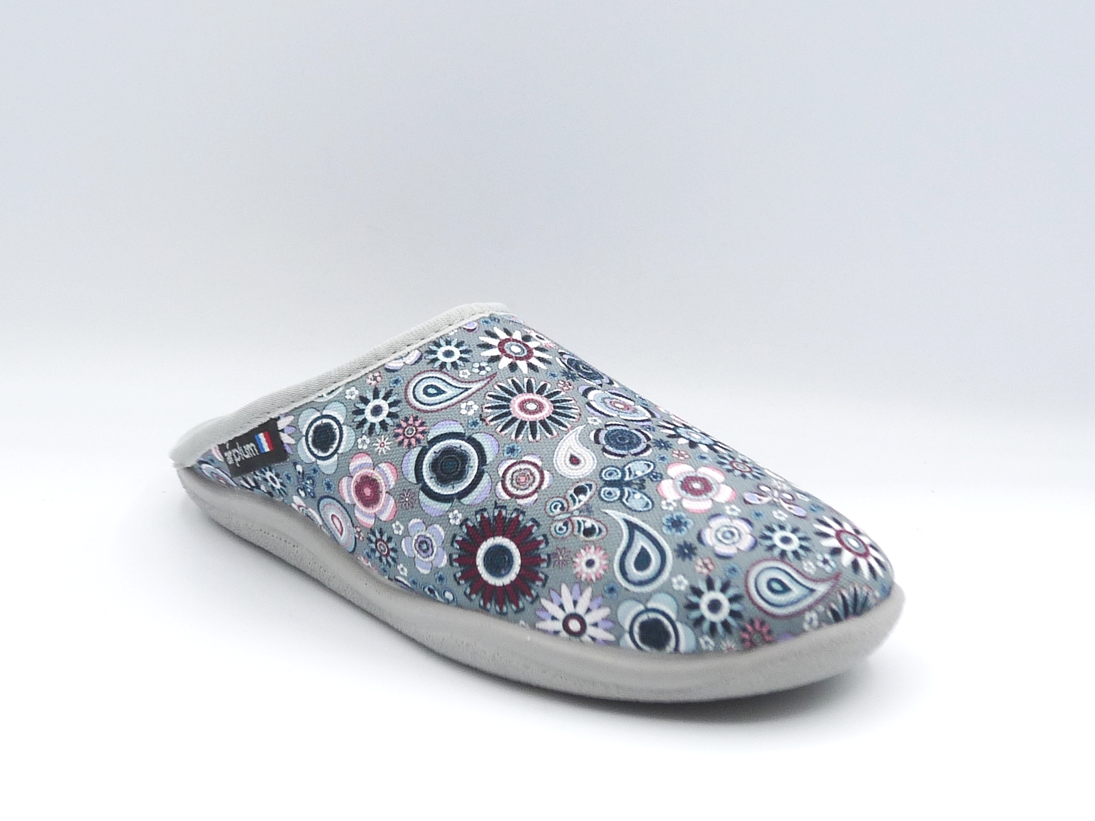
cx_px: 548
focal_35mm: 49
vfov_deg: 29.7
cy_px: 410
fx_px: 1550
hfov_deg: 38.9
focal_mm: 4.8
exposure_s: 1/160
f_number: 4
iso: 100
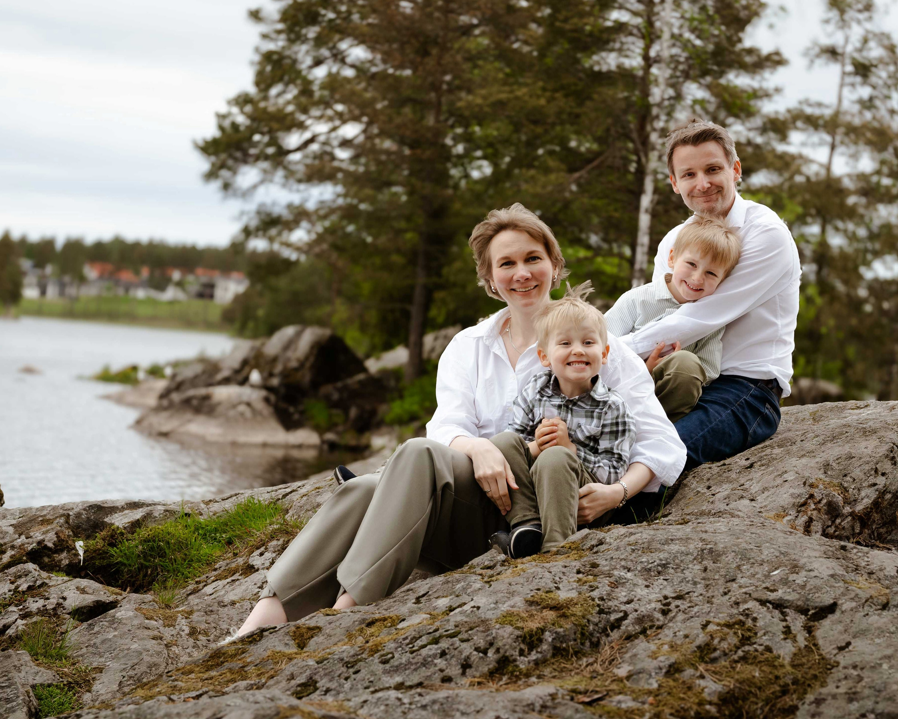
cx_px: 489
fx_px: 1276
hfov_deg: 38.7
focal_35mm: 48
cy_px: 362
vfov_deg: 31.5
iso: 500
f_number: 5.6
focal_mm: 42
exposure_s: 1/200
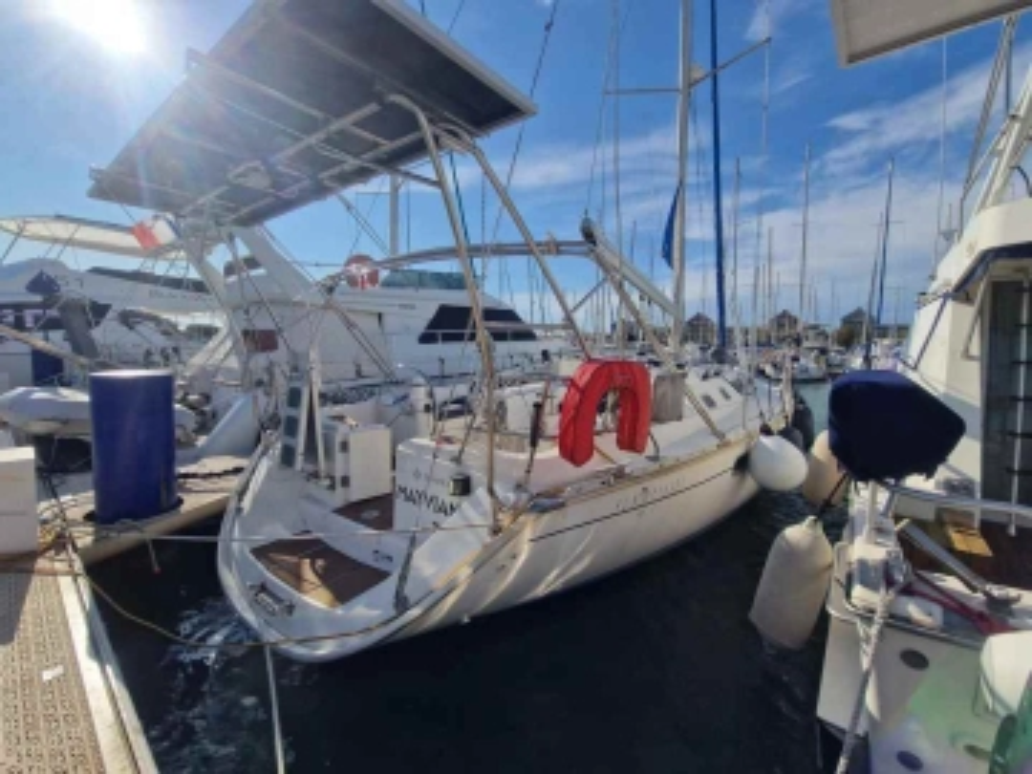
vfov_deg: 89.9
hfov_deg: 106.2
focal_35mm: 13
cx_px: 516
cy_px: 387
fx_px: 388
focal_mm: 2.2
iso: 50
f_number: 2.2
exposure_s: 1/4336
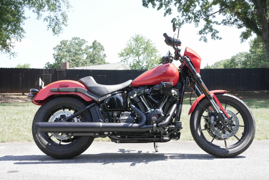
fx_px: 328
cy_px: 90
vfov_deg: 30.6
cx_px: 134
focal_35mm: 44
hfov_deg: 44.6
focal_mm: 43.9
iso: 1250
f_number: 11
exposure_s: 1/250
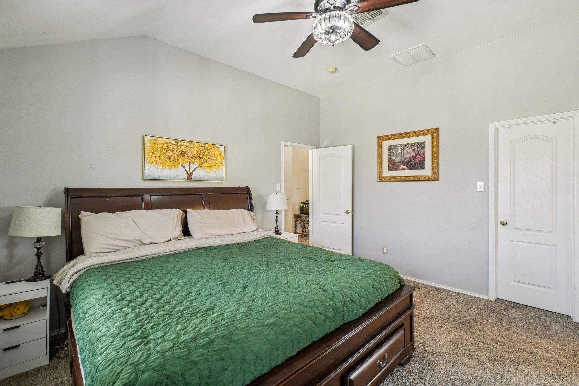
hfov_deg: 100.4
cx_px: 290
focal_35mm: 15
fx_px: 241
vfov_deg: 77.3
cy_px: 193
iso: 400
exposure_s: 1/8
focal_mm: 10
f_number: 8
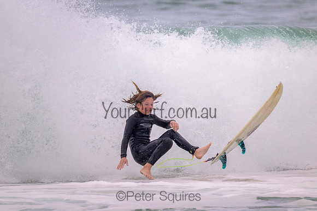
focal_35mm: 853
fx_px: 7514
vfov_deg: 1.6
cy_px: 99
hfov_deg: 2.4
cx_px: 149
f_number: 11
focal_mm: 800
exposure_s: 1/1250
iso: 900
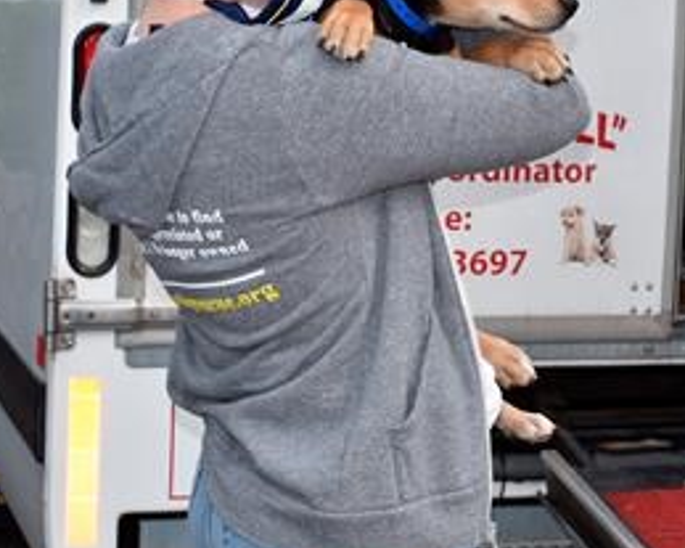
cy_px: 49
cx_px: 590
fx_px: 2290
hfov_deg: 16.8
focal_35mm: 113
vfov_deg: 13.5
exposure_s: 1/200
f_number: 7.1
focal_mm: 32
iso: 100
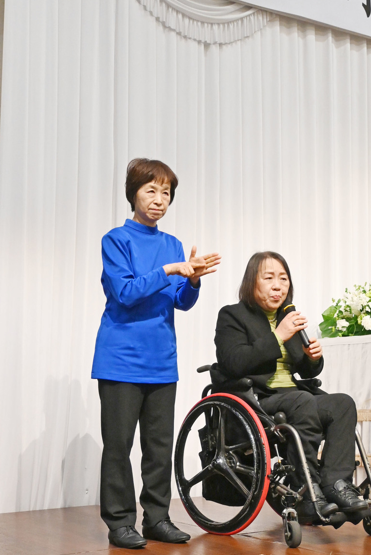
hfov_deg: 23.0
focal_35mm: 59
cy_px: 313
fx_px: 910
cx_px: 175
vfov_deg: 33.9
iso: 1600
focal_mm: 21
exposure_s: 1/125
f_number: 4
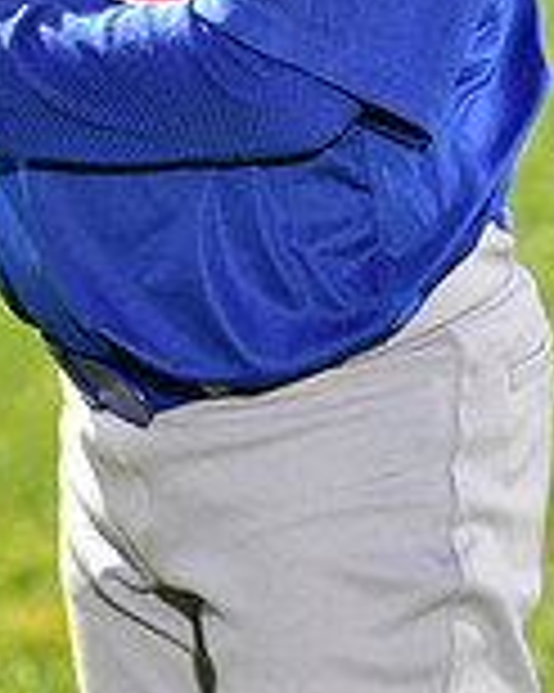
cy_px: -230
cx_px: 236
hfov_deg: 4.3
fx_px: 7406
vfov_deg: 5.3
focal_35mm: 361
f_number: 5
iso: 80
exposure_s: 1/250
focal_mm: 102
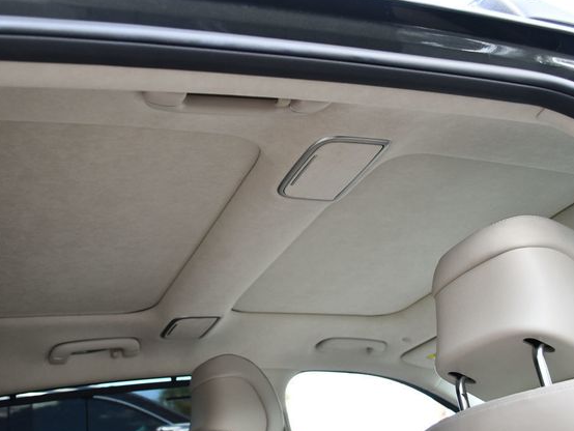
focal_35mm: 40
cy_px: 218
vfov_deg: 36.0
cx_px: 258
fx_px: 664
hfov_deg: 46.7
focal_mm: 18
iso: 450
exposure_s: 1/250
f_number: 3.5
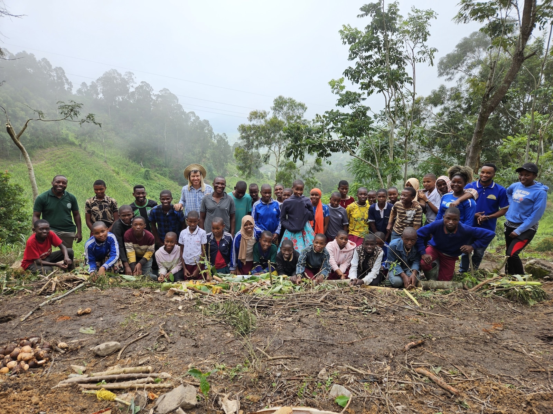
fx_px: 367
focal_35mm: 23
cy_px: 207
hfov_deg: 73.9
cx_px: 276
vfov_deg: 58.9
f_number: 1.8
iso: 25
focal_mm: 5.4
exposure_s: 1/180
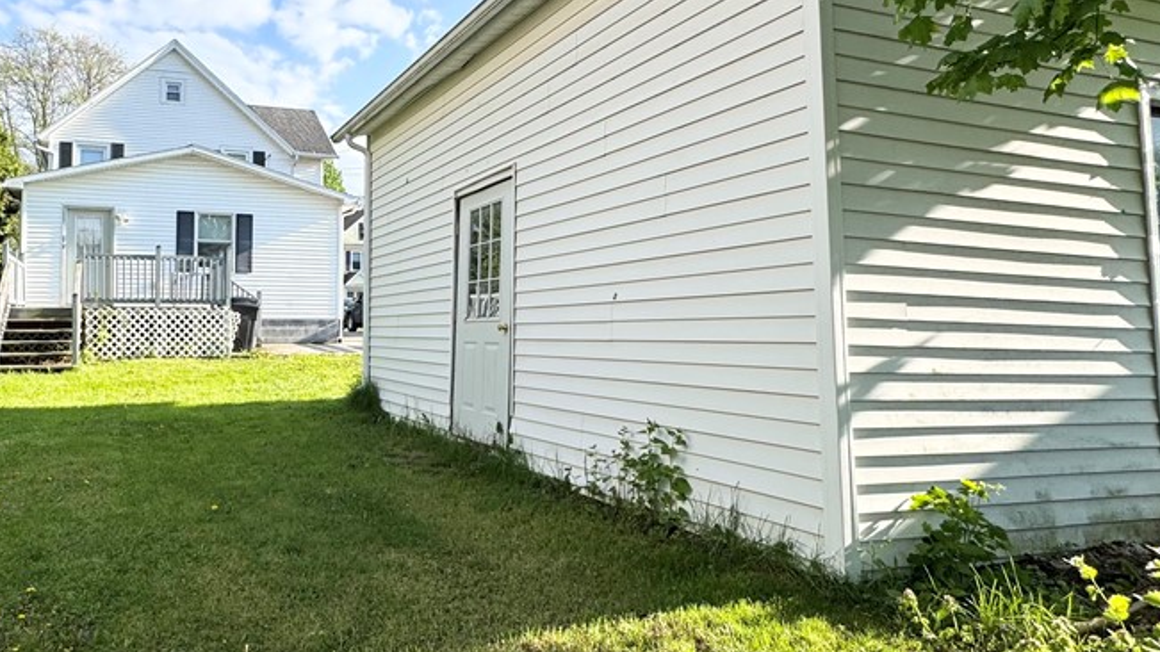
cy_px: 281
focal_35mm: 24
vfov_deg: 47.5
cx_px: 328
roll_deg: -0.4
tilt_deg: +1.9
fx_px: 738
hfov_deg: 72.4
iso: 50
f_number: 2.2
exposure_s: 1/932
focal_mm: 2.22
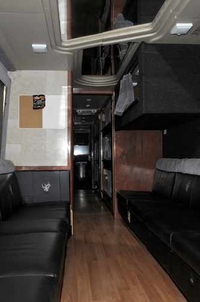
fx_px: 301
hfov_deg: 36.8
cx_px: 100
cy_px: 151
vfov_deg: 53.2
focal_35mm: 36
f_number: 6.3
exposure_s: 1/160
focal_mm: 24
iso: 220
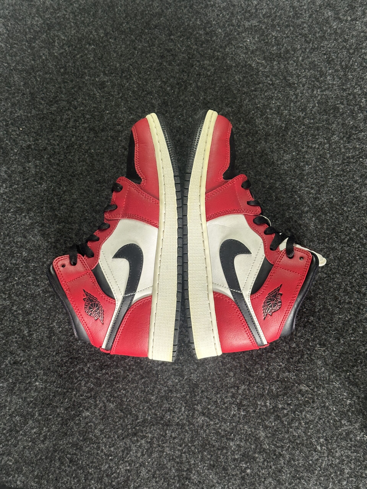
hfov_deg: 30.3
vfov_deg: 39.7
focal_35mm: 48
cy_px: 244
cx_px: 184
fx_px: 679
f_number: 1.78
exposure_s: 1/50
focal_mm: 6.86
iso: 250
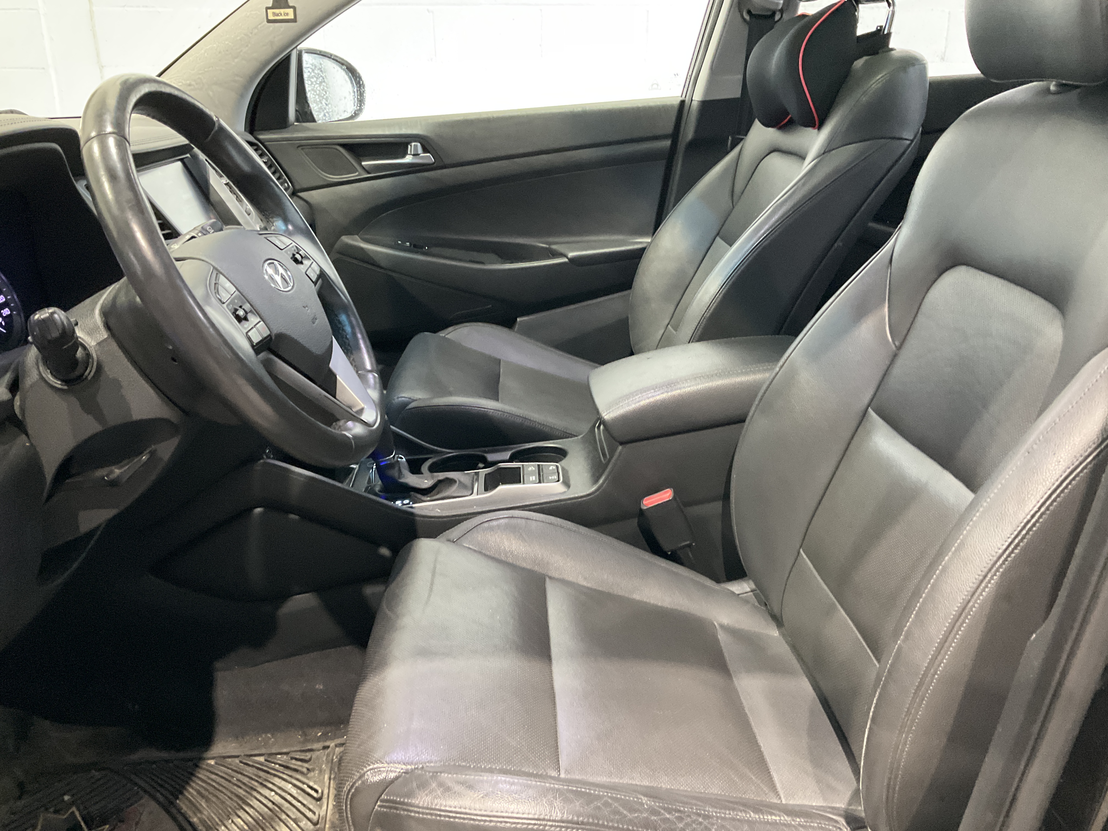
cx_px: 554
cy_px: 416
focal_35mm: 29
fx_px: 928
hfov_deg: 61.7
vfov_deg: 48.2
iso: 400
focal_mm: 3
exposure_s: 1/30
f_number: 1.8
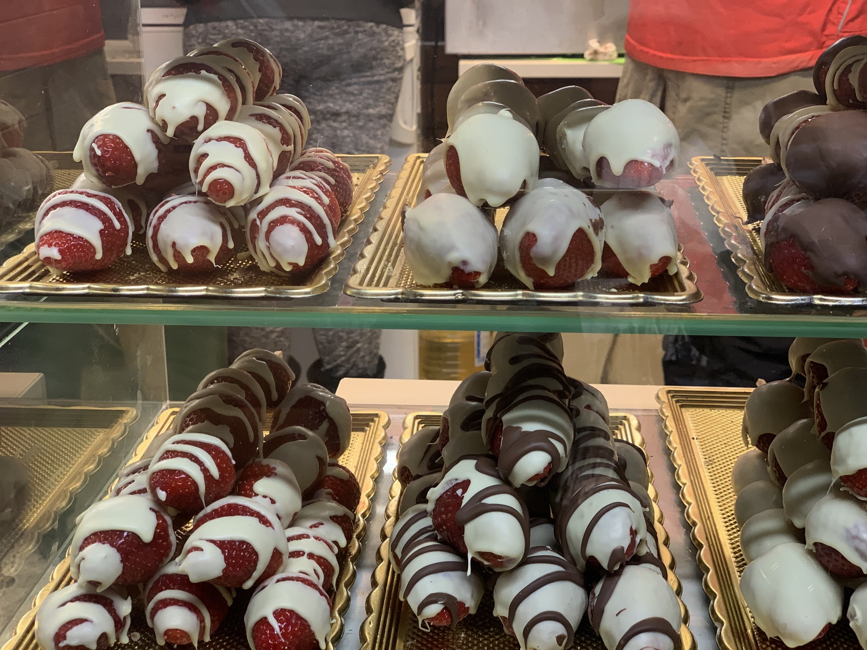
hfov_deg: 36.8
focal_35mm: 52
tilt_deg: -17.5
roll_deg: +0.1
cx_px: 434
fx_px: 1302
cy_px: 325
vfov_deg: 28.0
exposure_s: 1/50
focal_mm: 6
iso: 100
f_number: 2.4
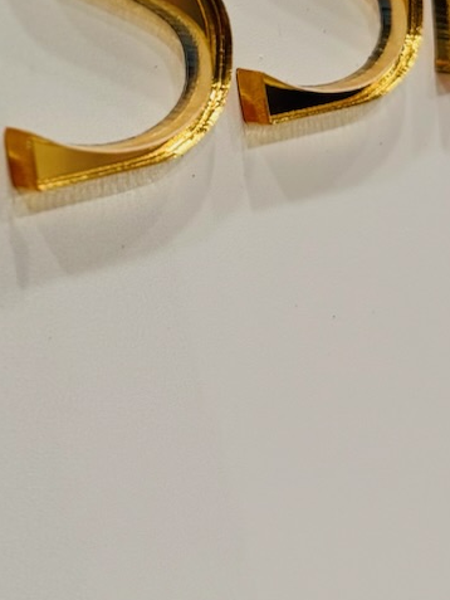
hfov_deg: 14.3
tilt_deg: -13.3
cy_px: -216
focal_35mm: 103
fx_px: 1785
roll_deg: -3.8
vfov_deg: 17.7
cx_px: 117
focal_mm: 6.76
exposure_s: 1/60
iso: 160
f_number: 1.78
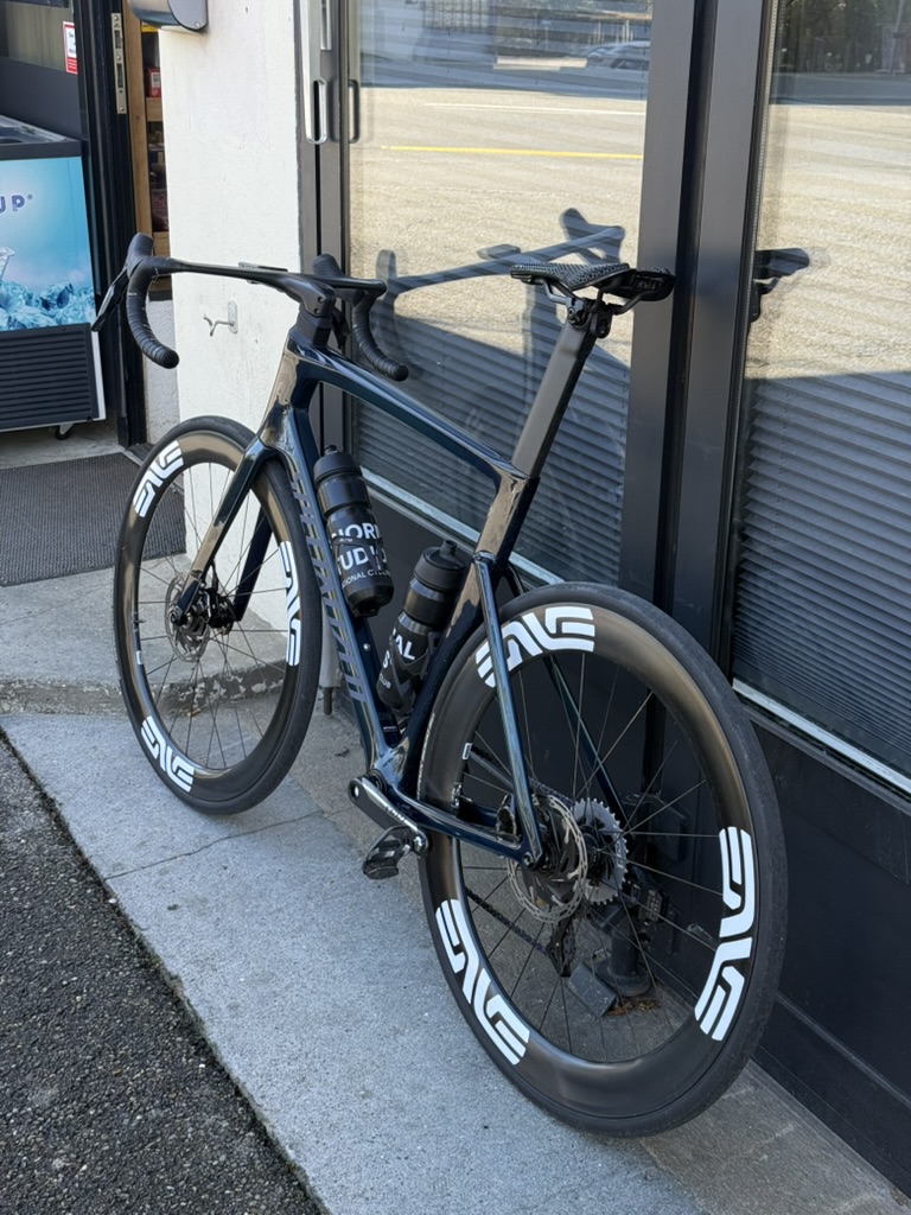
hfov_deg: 30.3
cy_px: 608
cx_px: 456
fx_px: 1684
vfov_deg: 39.7
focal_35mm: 48
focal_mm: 6.76
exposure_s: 1/343
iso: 80
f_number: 1.78
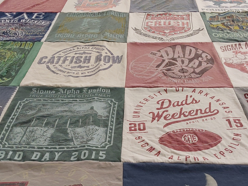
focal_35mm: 45
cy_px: 121
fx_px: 322
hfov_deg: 42.1
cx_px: 121
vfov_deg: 32.0
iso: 80
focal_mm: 2.91
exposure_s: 1/60
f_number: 1.9
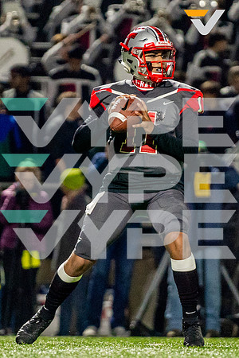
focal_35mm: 624
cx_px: 139
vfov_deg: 3.3
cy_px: 168
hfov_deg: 2.2
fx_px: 6210
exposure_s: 1/1000
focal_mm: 200
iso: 1600
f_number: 2.8
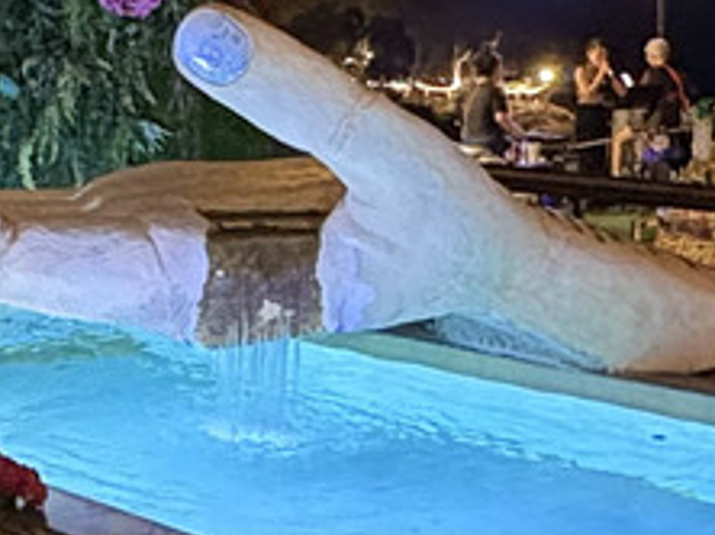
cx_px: 16
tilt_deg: -7.7
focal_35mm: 101
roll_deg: +0.7
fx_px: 2084
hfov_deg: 19.0
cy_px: 274
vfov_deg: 14.6
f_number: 2.2
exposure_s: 1/25
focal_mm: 2.22
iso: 800
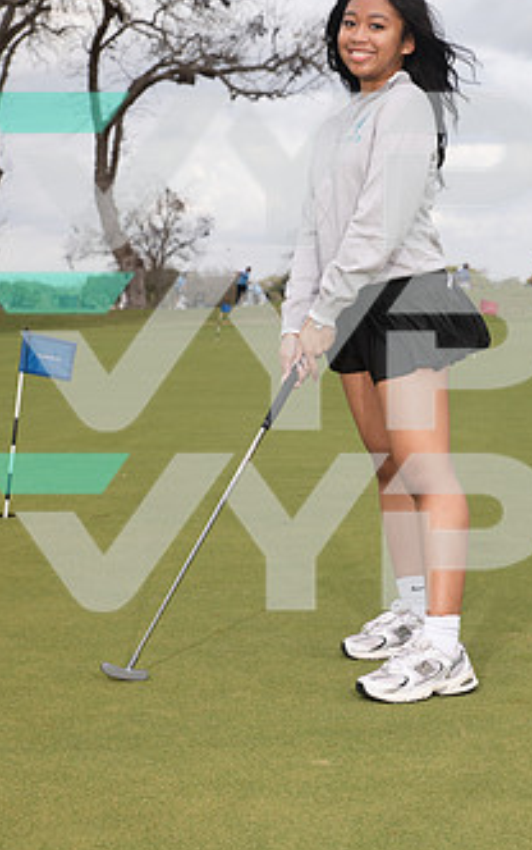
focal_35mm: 69
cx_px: 358
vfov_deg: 29.7
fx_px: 1598
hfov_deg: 18.8
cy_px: 353
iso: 100
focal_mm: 50
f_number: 6.3
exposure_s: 1/400
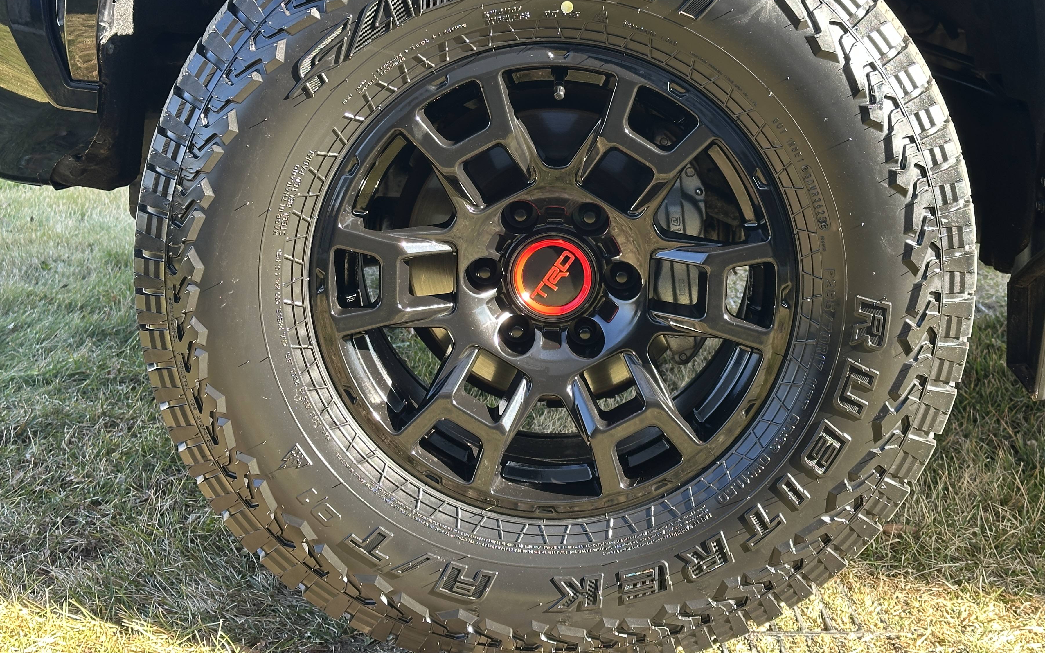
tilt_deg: -13.4
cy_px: 259
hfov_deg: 35.7
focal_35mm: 57
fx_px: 1623
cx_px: 548
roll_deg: -0.6
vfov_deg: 22.7
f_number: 1.78
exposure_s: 1/172
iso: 80
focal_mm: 6.86
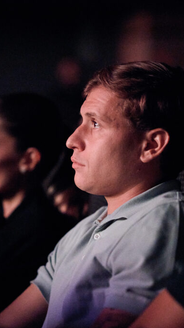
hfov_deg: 9.0
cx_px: 41
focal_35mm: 134
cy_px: 164
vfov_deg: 16.0
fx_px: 1162
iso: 8000
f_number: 1.8
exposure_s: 1/20
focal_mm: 85
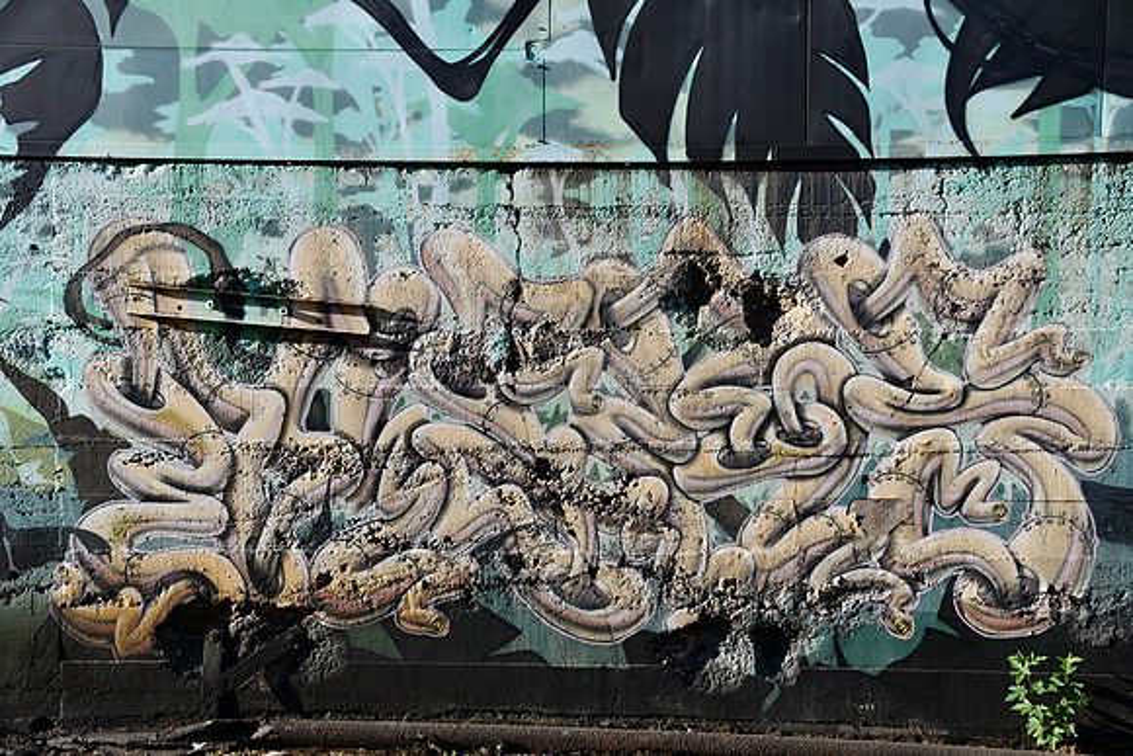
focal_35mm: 46
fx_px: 1448
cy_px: 378
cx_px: 566
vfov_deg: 29.3
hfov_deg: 42.7
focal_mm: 31
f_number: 8
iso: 140
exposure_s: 1/250
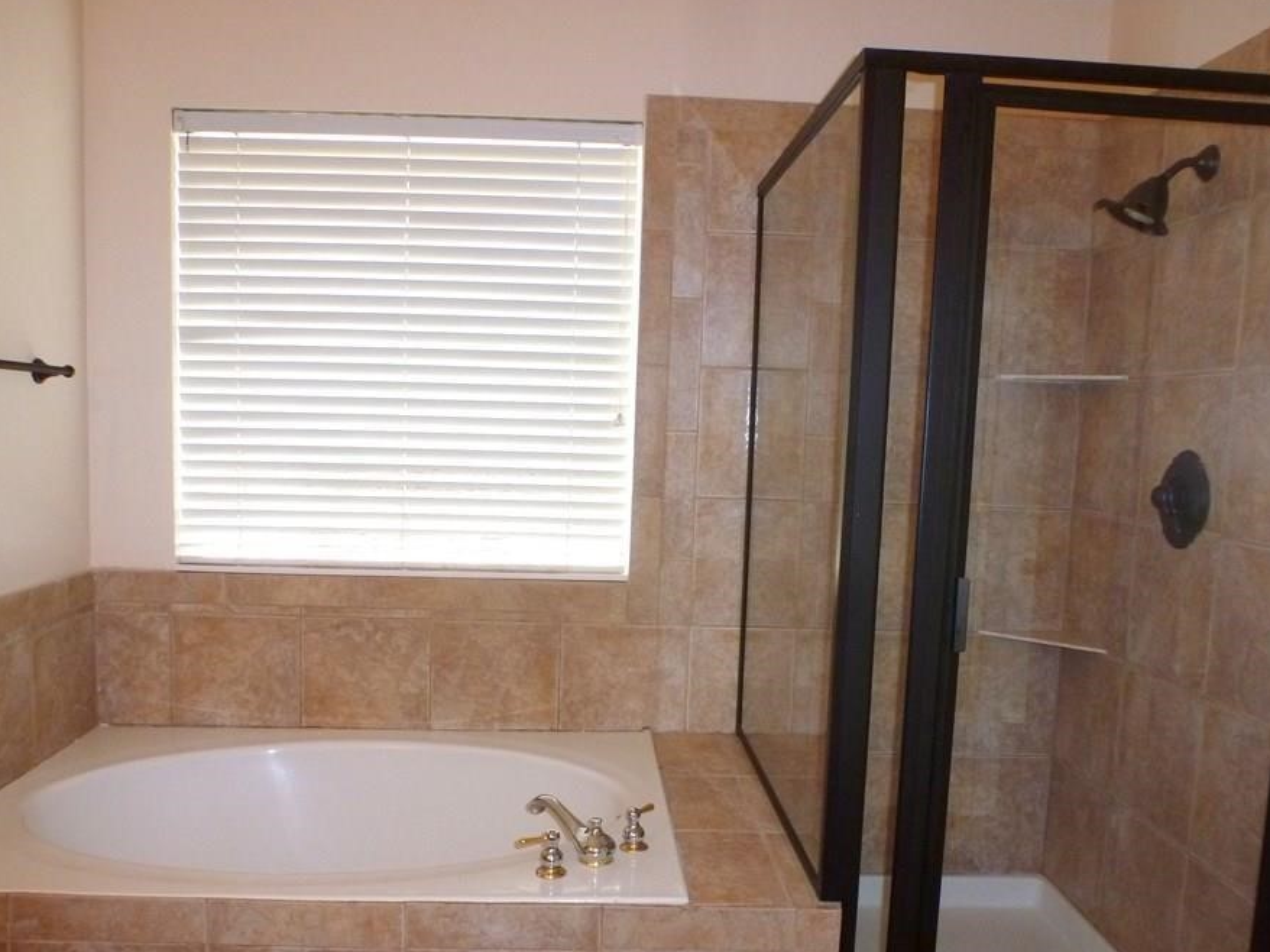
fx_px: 1027
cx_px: 619
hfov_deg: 63.4
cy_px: 538
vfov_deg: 49.6
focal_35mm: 28
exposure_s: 1/60
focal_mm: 4.3
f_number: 3.3
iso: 250
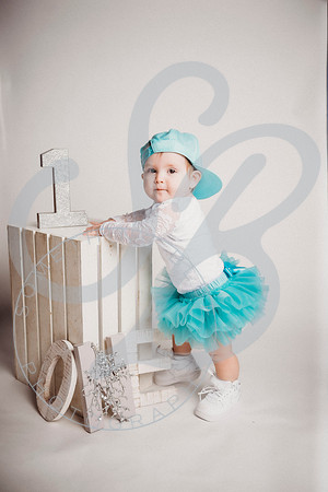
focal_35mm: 38
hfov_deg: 35.1
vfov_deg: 50.7
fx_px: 519
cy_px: 246
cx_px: 164
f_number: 2.8
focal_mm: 38
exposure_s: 1/400
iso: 100
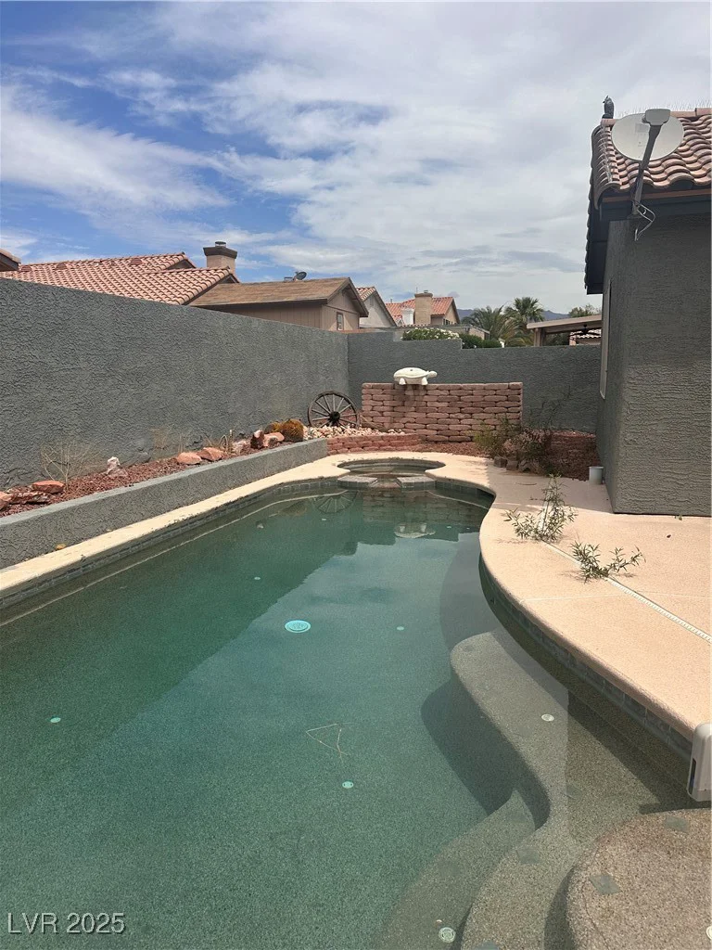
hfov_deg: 56.8
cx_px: 356
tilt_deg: -7.0
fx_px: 658
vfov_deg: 71.6
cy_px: 475
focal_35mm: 24
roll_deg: -2.2
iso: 80
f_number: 1.78
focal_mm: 6.86
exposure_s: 1/8197
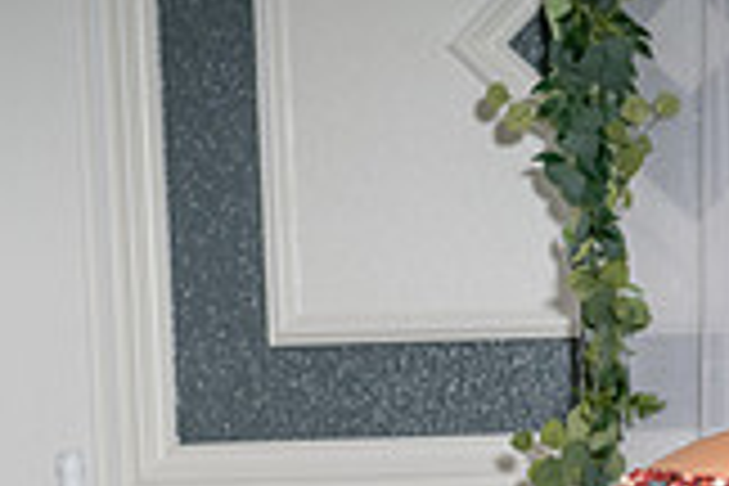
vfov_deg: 5.4
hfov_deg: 8.0
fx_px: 5062
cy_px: 790
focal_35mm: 250
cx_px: 1179
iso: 200
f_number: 6.3
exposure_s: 1/200
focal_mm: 70
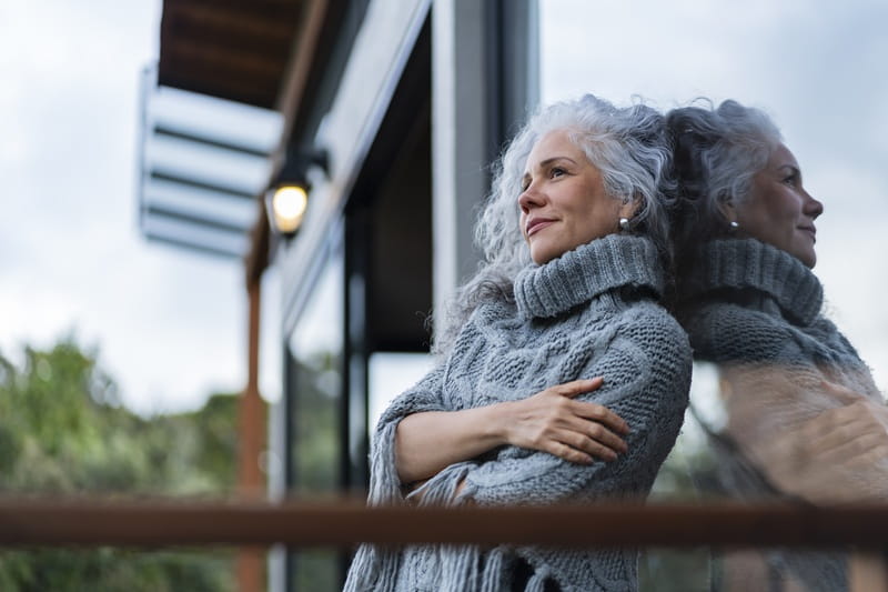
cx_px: 444
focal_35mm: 85
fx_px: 2096
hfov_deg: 23.9
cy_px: 296
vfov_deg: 16.1
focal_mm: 85
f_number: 1.8
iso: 100
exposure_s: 1/500
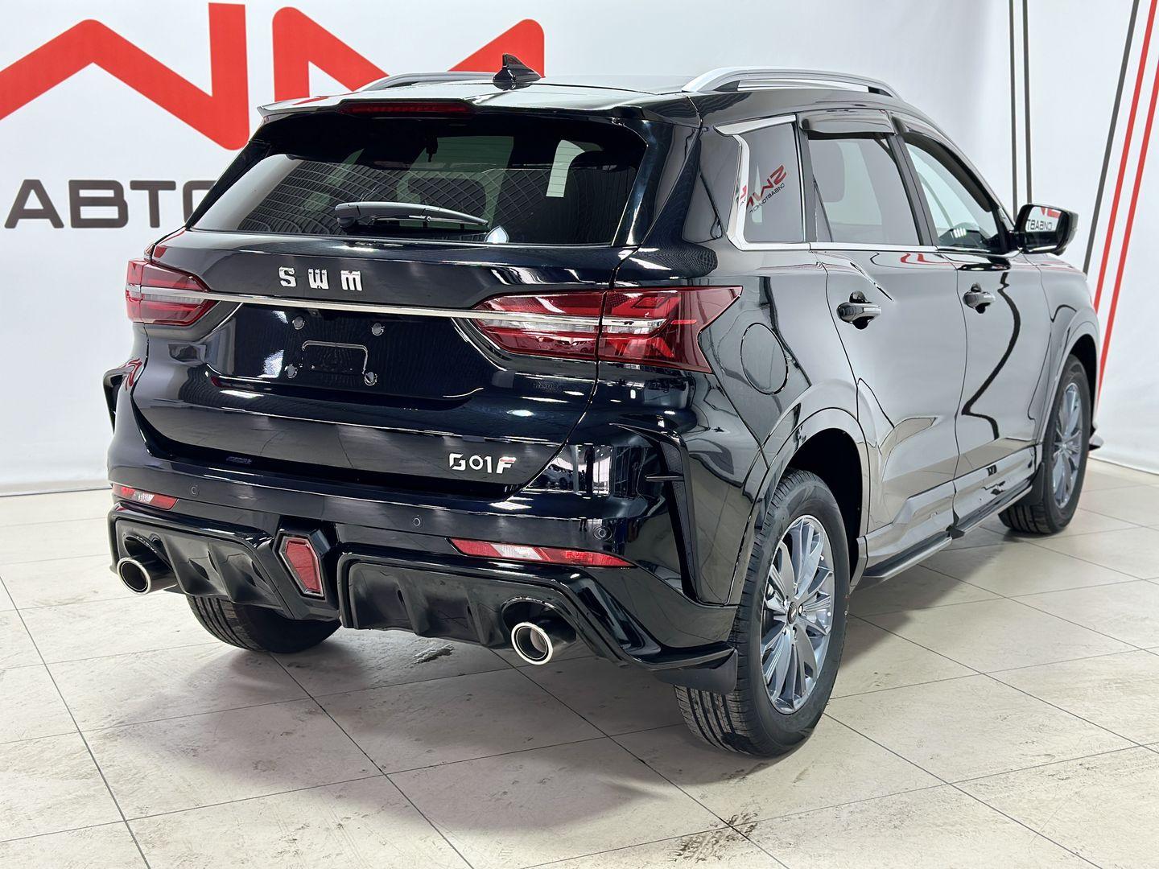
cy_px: 434
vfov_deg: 30.3
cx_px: 580
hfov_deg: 39.7
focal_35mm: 48
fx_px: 1607
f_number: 1.78
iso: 125
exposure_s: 1/50
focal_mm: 6.86
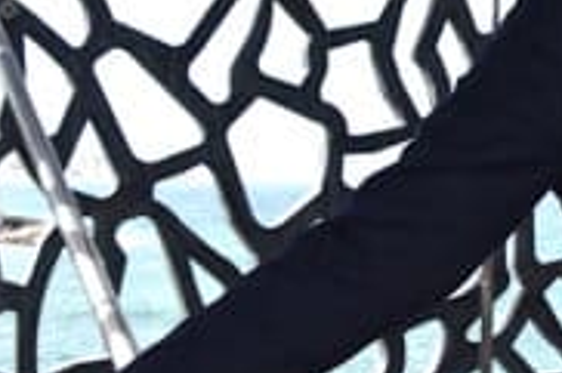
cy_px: 142
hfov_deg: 18.0
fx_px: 1700
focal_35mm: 109
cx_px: 642
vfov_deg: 12.5
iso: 100
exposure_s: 1/200
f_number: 7.1
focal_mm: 22
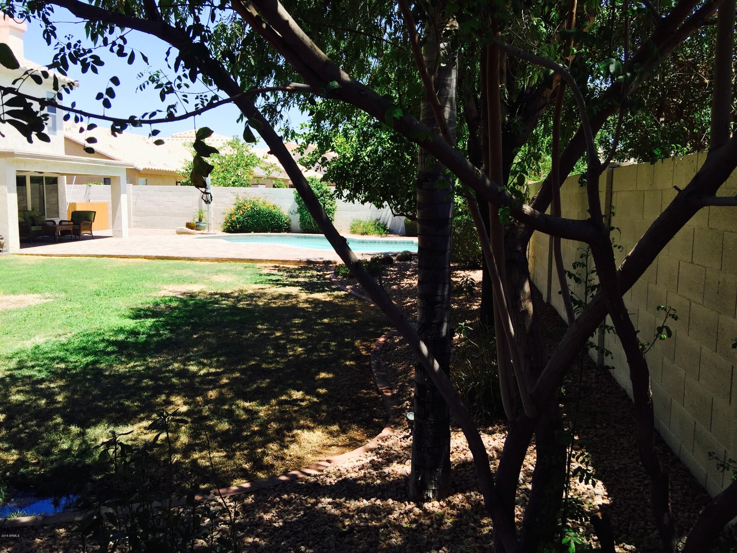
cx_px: 368
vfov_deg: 48.2
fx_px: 617
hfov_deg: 61.7
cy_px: 276
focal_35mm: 29
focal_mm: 4.15
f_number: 2.2
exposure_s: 1/694
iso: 32
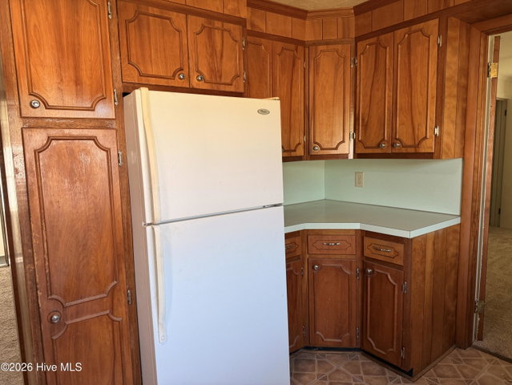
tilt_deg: -7.0
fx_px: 355
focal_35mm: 24
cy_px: 192
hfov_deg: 71.6
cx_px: 256
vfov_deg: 56.9
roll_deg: +2.7
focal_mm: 6.76
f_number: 1.78
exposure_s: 1/121
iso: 200
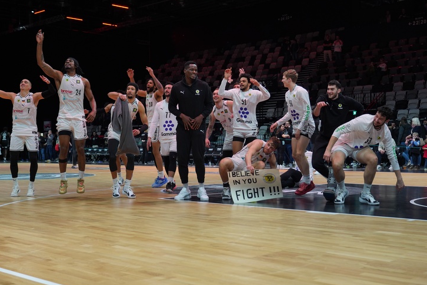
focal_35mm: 48
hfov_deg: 41.1
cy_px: 140
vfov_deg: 28.1
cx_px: 201
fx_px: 569
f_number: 4
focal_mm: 44
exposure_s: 1/800
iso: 1600
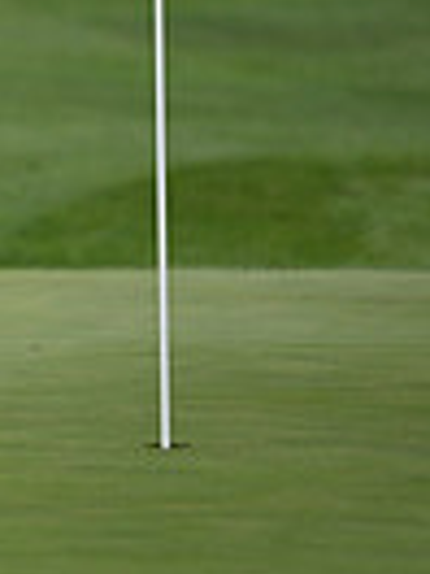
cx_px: -730
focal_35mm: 698
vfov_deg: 2.8
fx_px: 11561
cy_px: 28
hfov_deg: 2.1
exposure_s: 1/2000
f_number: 2.8
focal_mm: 165
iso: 250
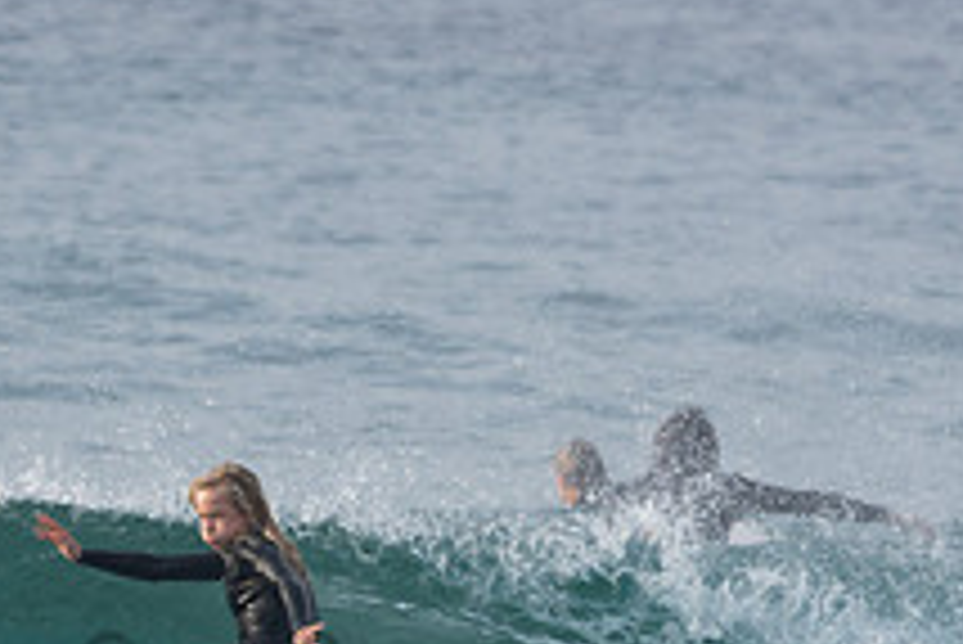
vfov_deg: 1.1
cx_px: 270
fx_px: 34771
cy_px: 664
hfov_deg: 1.6
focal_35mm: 1299
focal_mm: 320
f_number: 5.6
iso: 500
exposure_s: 1/1600
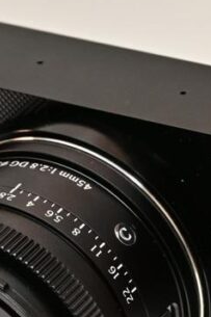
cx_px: 83
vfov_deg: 6.0
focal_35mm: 343
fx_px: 3019
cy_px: 258
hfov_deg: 4.0
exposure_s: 1/60
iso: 800
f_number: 8
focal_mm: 68
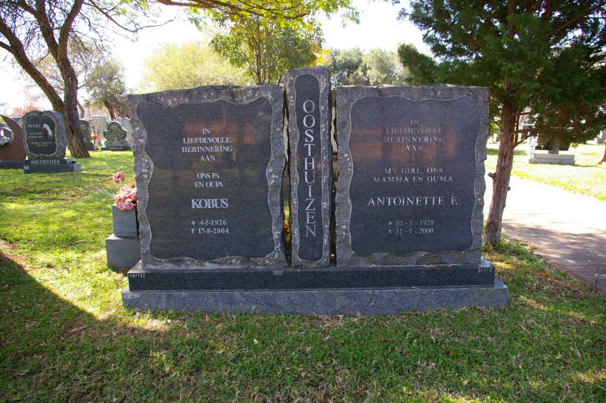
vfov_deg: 47.9
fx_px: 454
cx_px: 303
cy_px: 202
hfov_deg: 67.4
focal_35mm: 27
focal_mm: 18
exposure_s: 1/90
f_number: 5.6
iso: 200
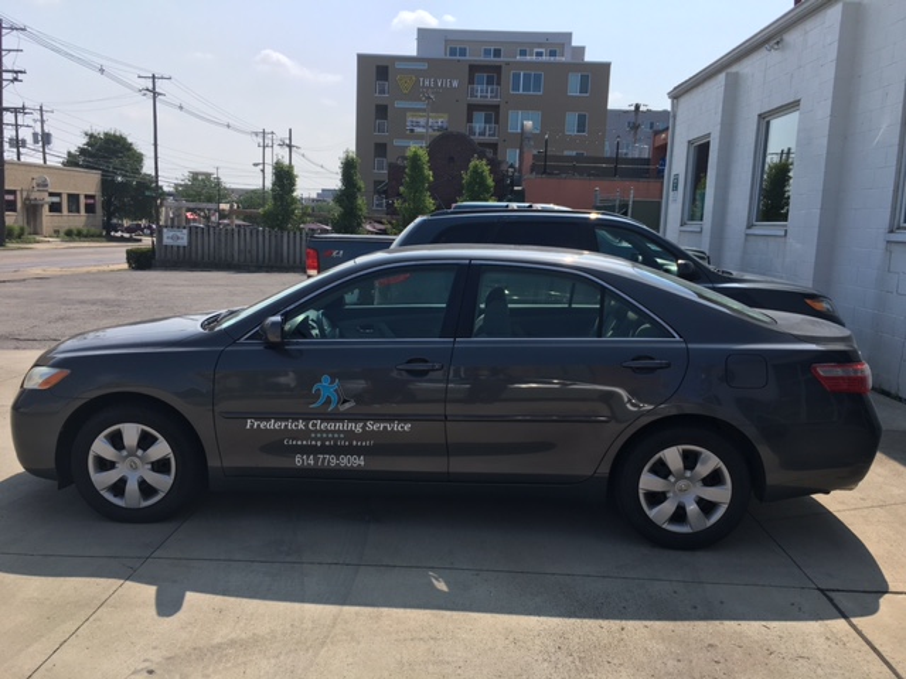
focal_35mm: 29
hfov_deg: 61.7
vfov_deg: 48.2
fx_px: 759
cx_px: 453
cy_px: 340
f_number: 2.2
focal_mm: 4.15
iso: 25
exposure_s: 1/1603
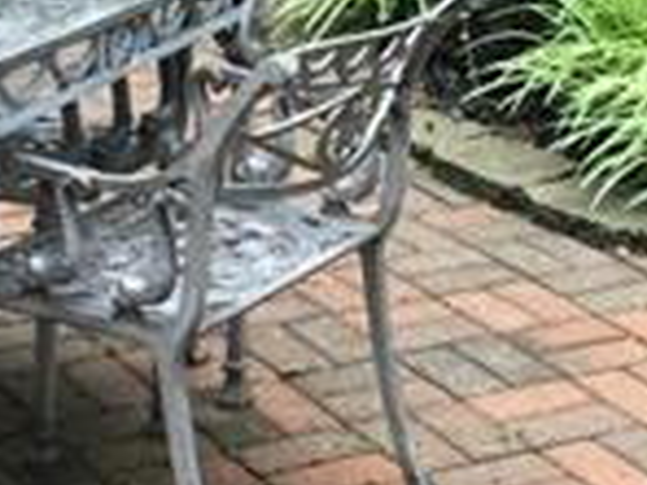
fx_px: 2336
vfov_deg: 11.5
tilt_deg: -9.9
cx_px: 380
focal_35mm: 125
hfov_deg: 15.8
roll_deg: -0.1
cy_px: -197
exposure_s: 1/30
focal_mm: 4.15
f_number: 2.2
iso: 100
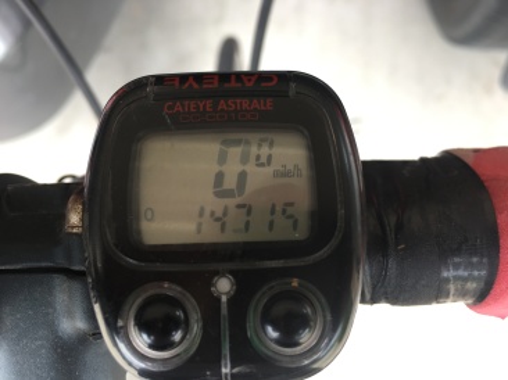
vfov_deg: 48.2
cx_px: 254
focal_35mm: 29
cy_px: 190
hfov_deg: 61.7
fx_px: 425
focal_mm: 4.15
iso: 32
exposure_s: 1/60
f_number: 2.2
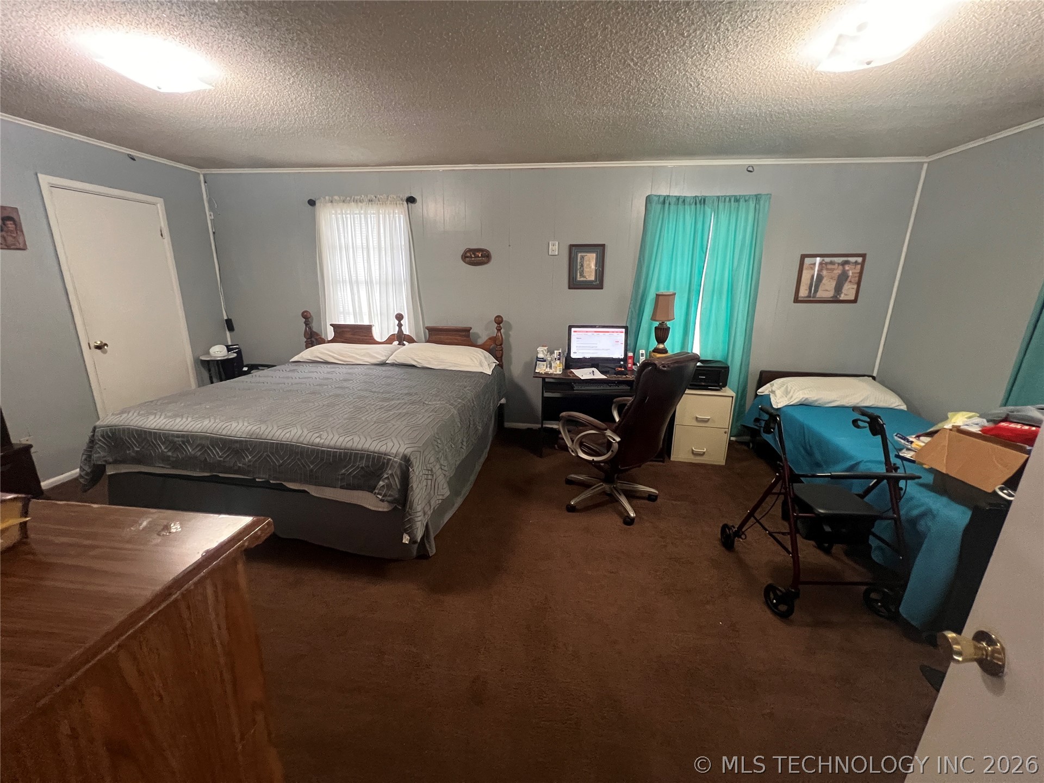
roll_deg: -0.6
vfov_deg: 89.9
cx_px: 522
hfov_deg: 106.2
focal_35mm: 13
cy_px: 392
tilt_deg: -16.1
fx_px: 392
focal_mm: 1.57
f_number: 1.8
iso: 640
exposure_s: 1/52
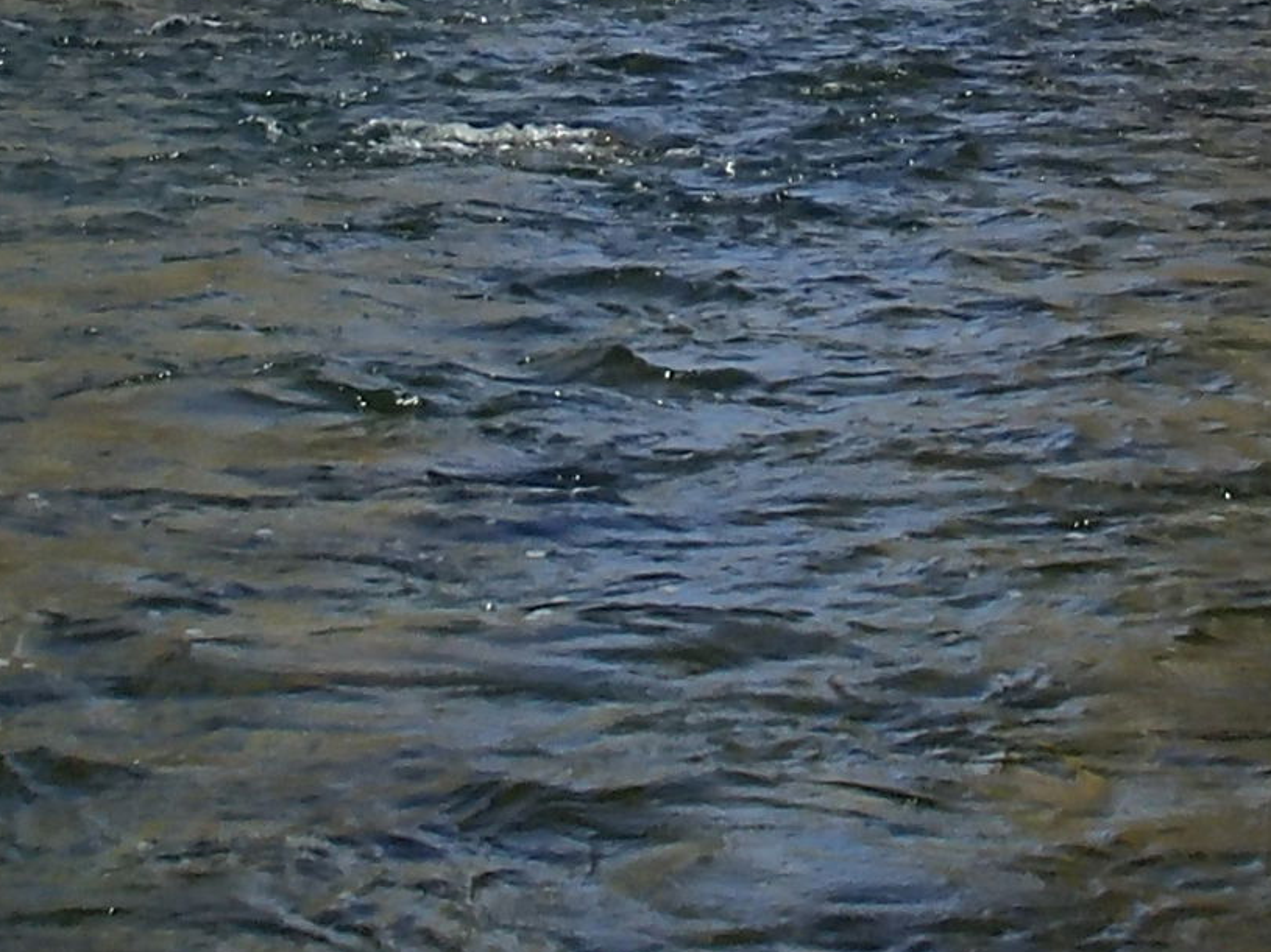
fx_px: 4038
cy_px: -260
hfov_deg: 17.9
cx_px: 813
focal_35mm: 110
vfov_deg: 13.0
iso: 100
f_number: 11
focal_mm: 5
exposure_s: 1/100
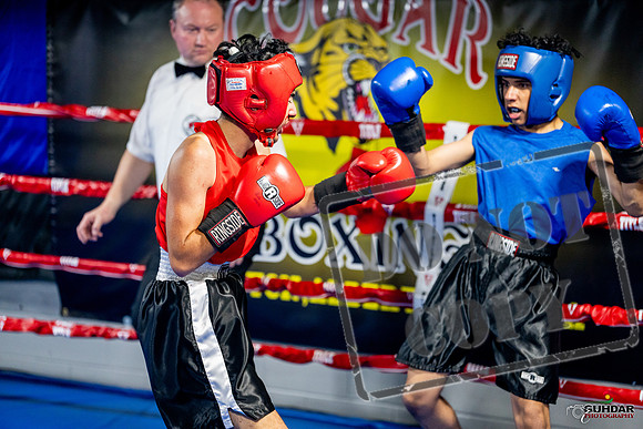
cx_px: 322
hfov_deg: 23.1
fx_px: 1572
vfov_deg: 15.5
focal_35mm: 88
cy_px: 214
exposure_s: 1/800
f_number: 2
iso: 4000
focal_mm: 88
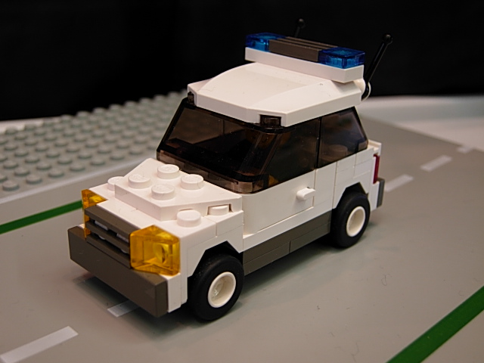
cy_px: 182
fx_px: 671
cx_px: 242
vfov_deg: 30.3
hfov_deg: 39.7
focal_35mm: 48
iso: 50
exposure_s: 1/12.3
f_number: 3.1
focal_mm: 10.1
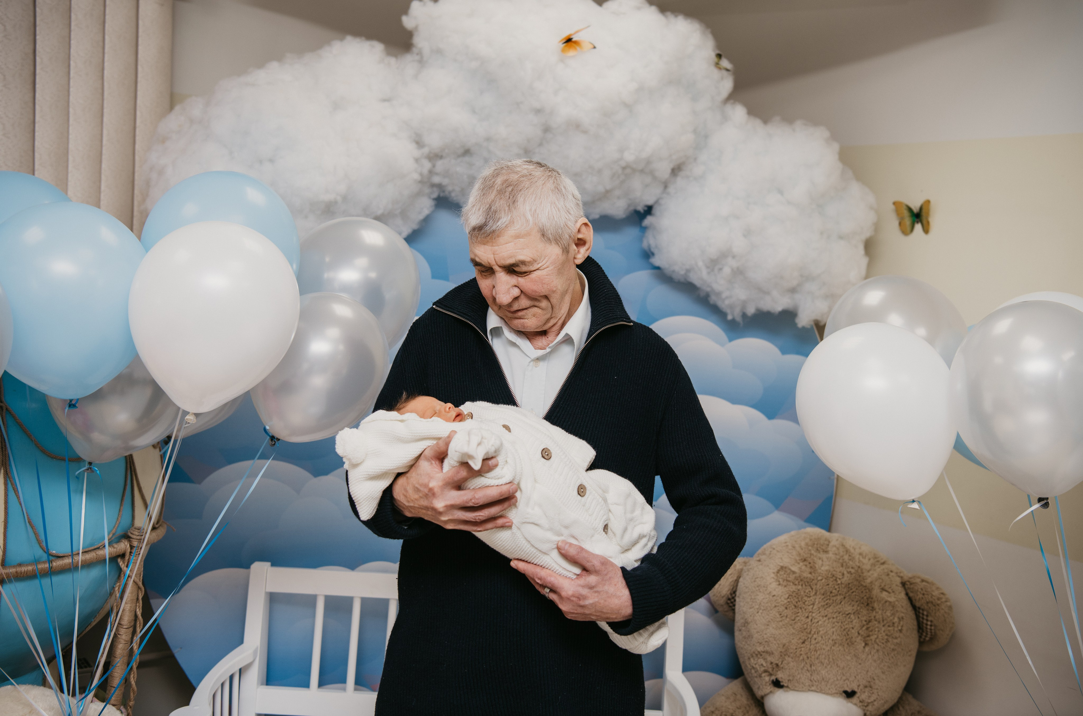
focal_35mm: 41
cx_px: 548
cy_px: 350
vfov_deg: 32.7
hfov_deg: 47.9
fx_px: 1219
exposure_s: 1/160
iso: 160
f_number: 4
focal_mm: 40
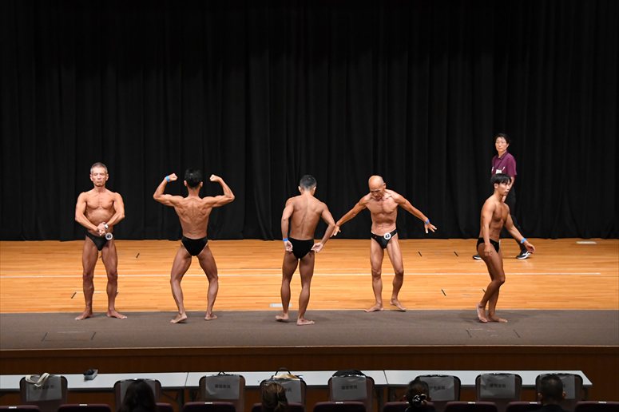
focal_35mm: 105
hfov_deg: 19.5
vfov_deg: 13.0
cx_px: 310
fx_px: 1805
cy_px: 206
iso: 4000
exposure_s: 1/400
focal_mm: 70
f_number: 5.6
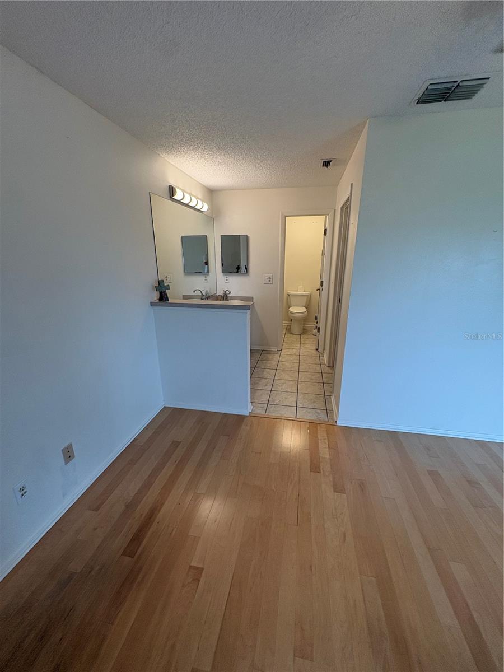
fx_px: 272
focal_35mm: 14
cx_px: 252
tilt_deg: -16.1
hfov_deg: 85.7
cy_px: 336
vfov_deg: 102.1
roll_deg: +0.5
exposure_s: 1/120
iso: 125
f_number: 2.2
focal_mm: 2.22
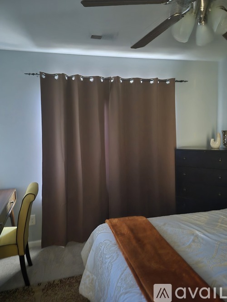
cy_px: 151
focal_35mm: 23
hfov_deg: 58.9
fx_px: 201
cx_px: 114
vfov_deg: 73.9
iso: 2500
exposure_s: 1/17.2
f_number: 1.8
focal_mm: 5.4
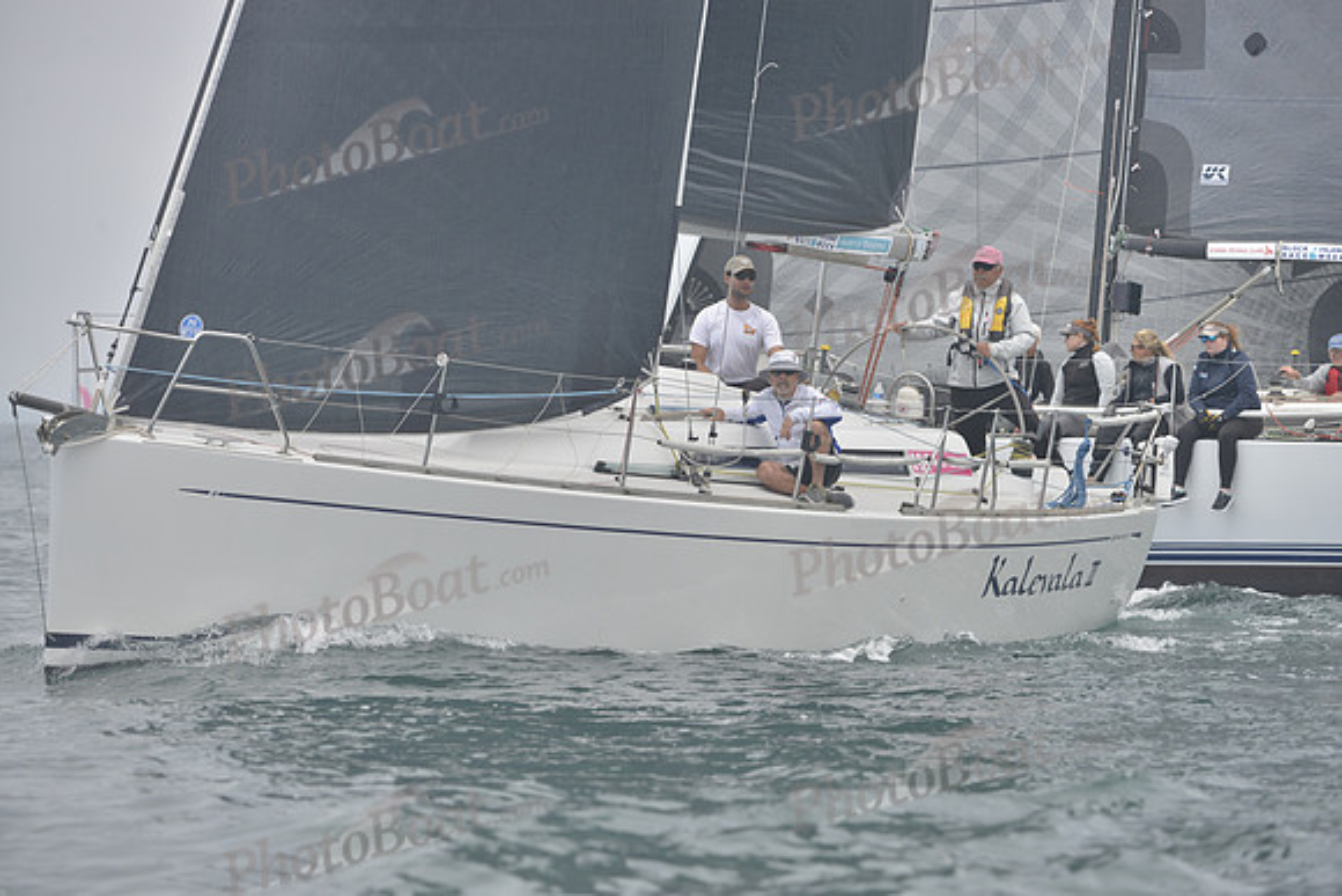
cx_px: 671
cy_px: 448
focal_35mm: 260
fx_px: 9694
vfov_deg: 5.3
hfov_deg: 7.9
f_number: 6.3
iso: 280
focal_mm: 260
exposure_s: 1/1000
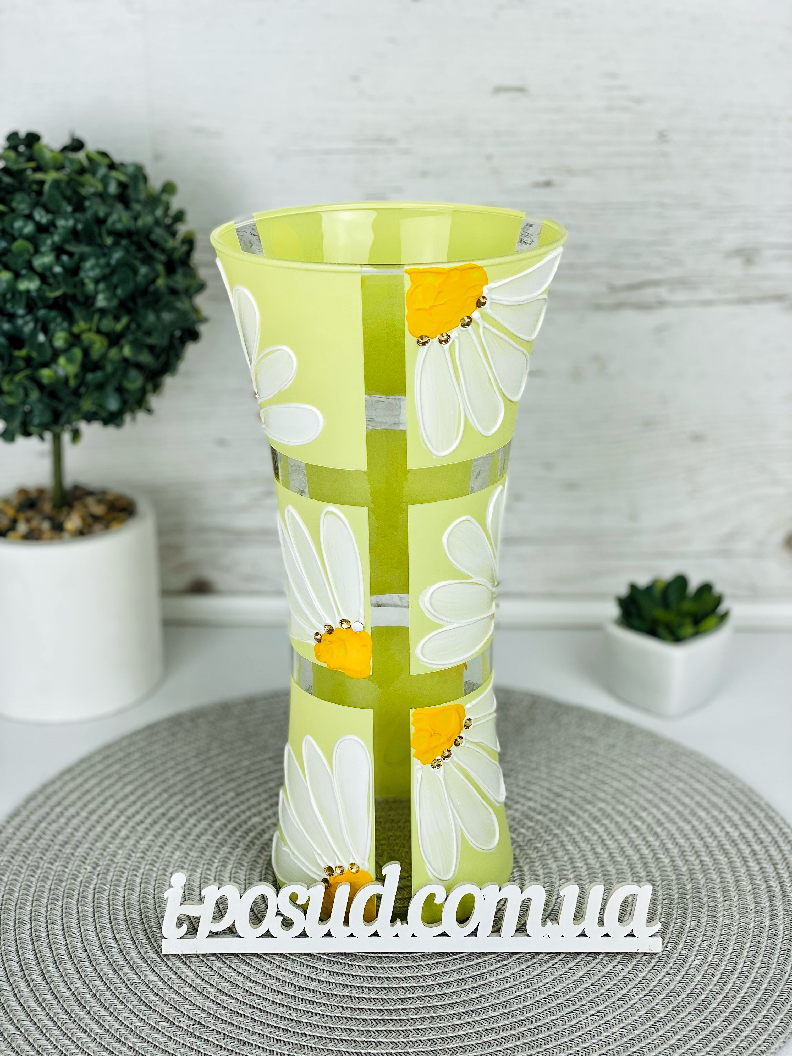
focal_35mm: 52
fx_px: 1586
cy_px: 528
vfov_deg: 36.8
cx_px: 396
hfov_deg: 28.0
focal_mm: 6
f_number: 2
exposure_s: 1/242
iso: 20
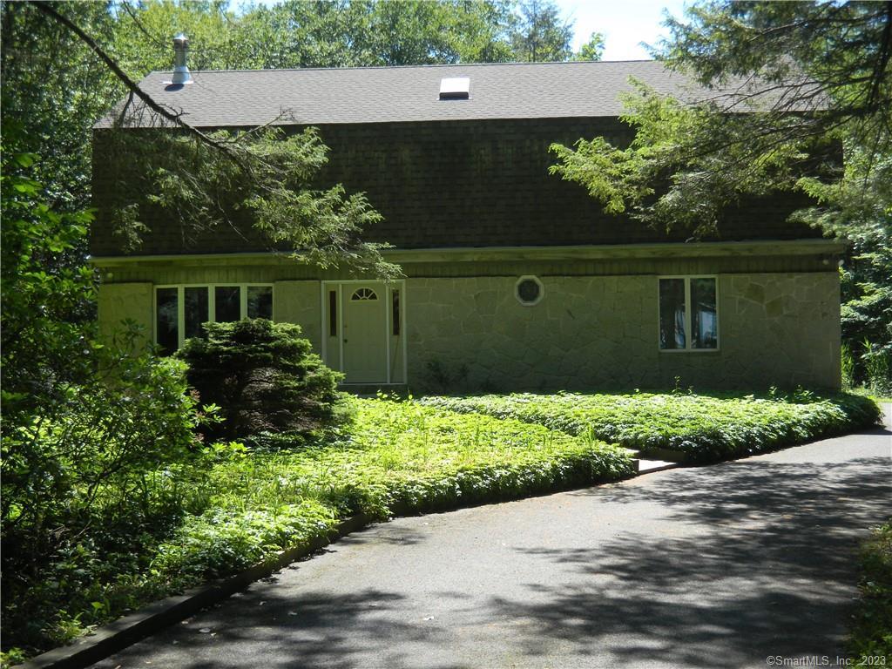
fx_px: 1185
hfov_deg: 41.2
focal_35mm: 46
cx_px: 446
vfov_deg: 31.5
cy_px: 334
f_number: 4.1
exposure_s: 1/190
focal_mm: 8.3
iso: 80
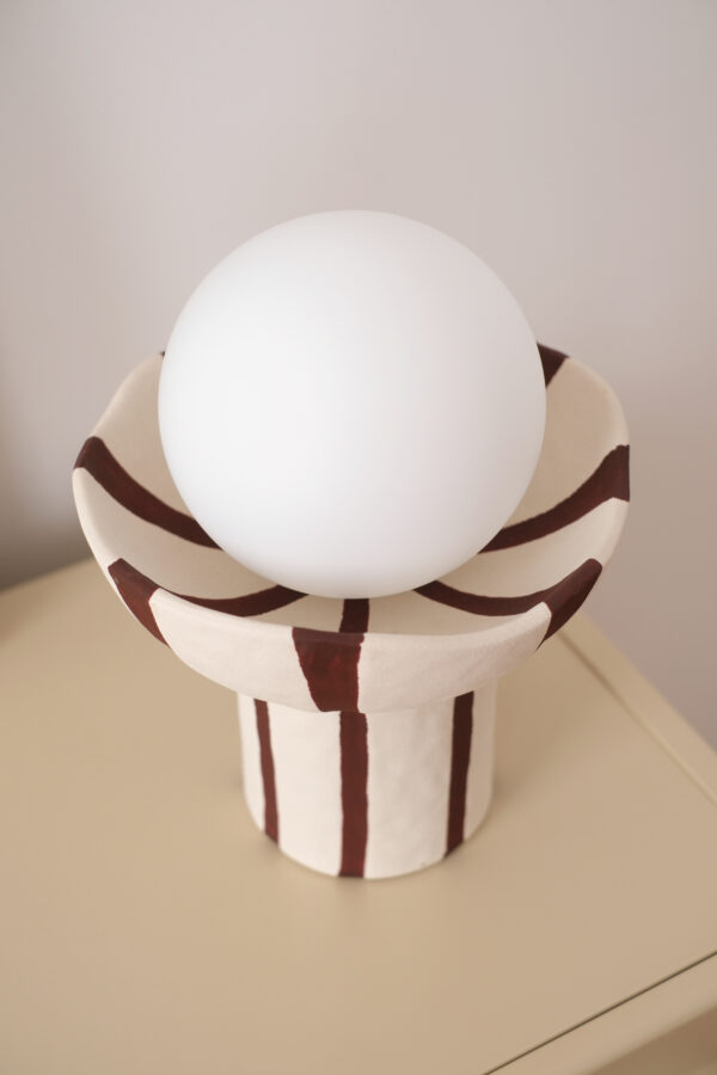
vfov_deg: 37.5
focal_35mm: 53
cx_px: 358
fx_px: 1583
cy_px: 538
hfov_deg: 25.5
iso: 160
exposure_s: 1/52
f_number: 2.8
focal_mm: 35
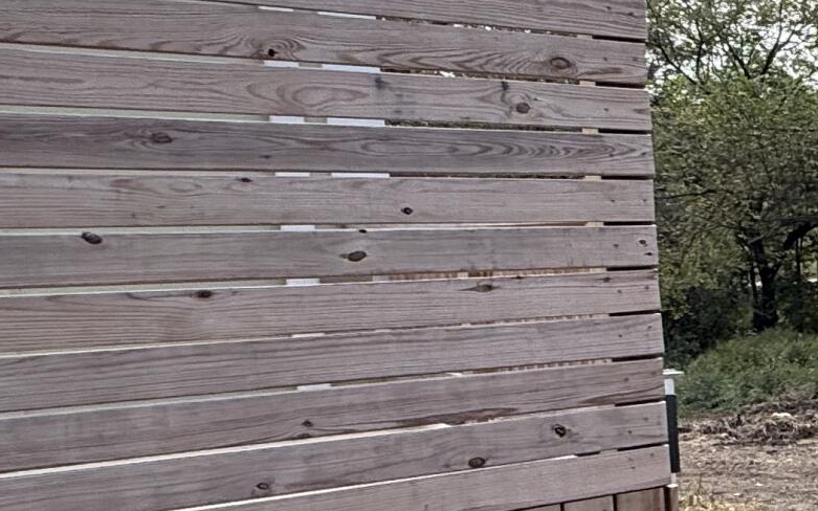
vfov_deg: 22.7
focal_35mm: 57
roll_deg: +1.6
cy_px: 313
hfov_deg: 21.3
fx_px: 1271
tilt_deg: -5.1
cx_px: 1511
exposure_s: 1/436
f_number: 2.2
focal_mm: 2.22
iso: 64
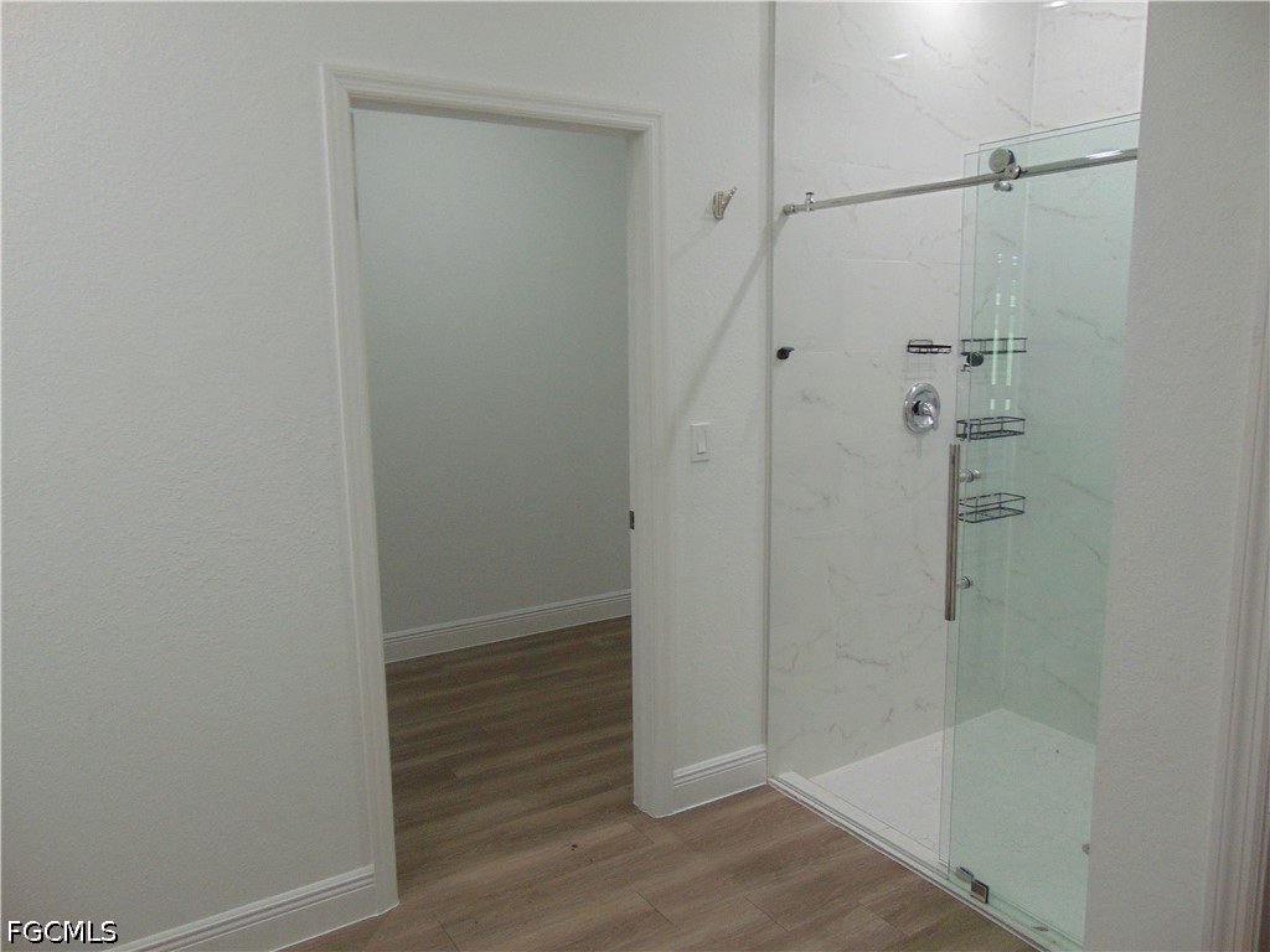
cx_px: 635
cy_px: 476
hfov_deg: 69.4
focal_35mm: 25
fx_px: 917
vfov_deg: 54.9
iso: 100
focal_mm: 4.5
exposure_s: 1/30
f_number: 3
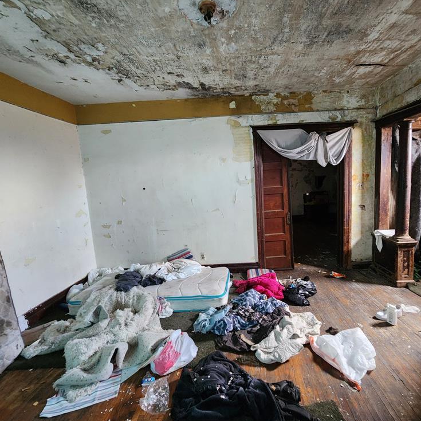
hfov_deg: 87.0
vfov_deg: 87.4
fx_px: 220
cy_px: 218
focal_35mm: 16
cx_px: 238
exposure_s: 1/30
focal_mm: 2.2
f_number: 2.2
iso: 500
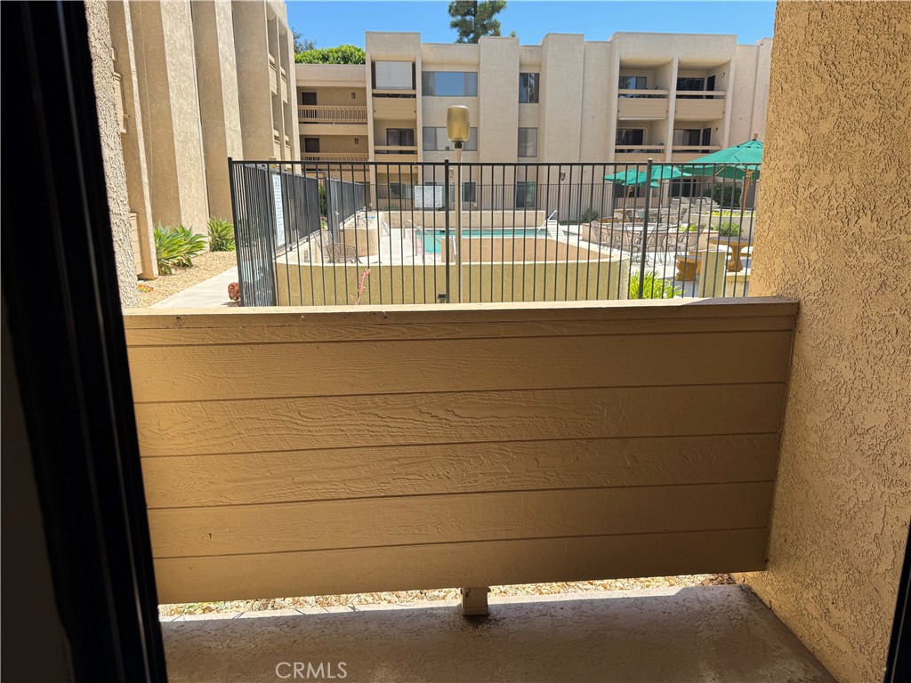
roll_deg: +0.2
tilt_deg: -13.5
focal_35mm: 24
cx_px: 456
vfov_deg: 56.8
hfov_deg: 71.6
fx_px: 632
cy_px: 342
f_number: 1.78
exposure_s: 1/1366
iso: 80
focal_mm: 6.76
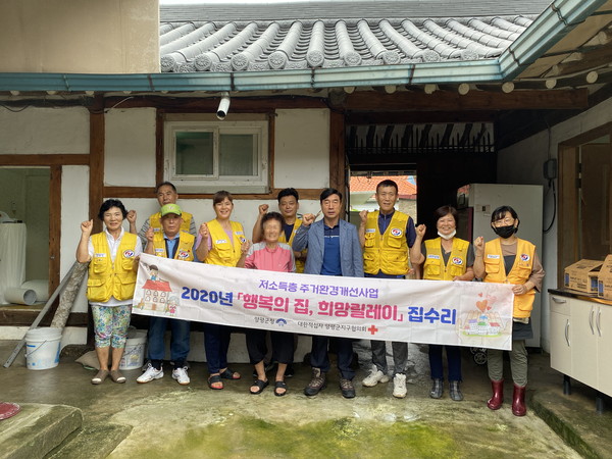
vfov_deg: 53.1
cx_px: 306
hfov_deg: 67.3
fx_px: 460
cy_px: 230
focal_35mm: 26
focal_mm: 4.25
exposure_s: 1/122
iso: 64
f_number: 1.8
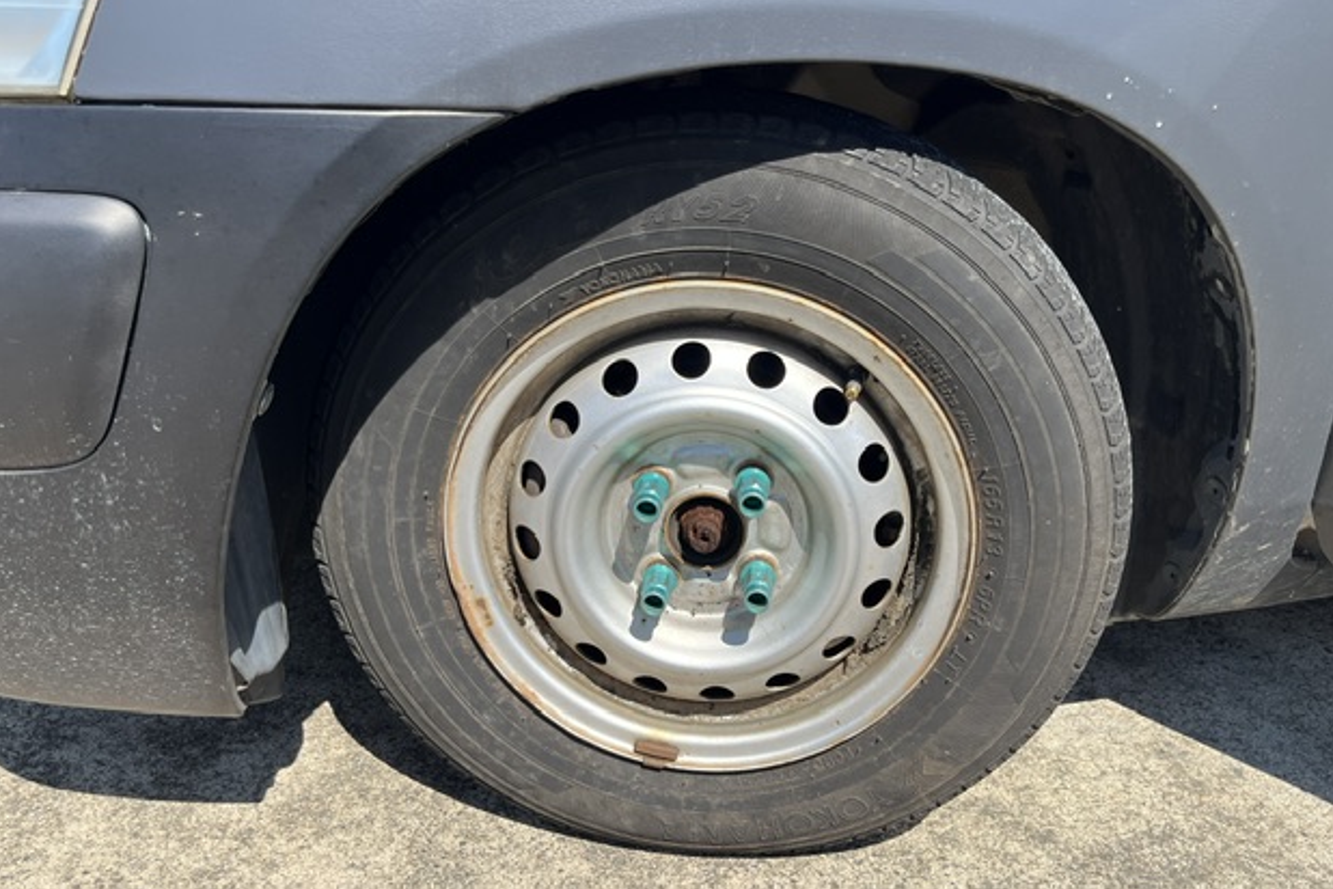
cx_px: 682
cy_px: 449
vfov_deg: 46.4
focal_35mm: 28
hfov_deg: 65.5
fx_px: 1037
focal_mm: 5.1
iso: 50
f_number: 1.6
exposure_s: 1/2137
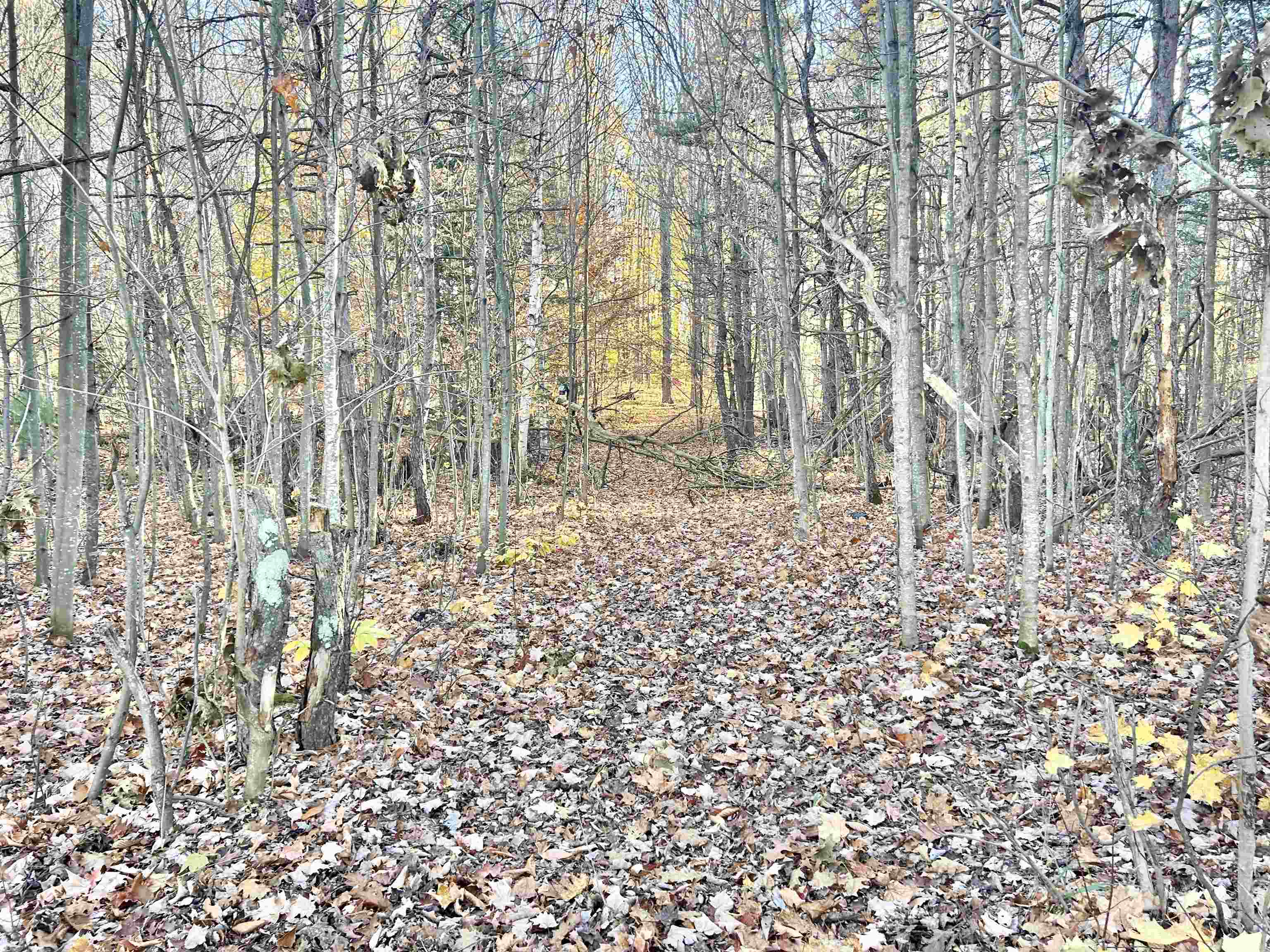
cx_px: 635
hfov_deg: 67.3
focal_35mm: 26
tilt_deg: -4.5
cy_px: 476
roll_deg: +0.0
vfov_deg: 53.1
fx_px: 954
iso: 50
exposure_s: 1/121
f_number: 1.5
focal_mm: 5.7
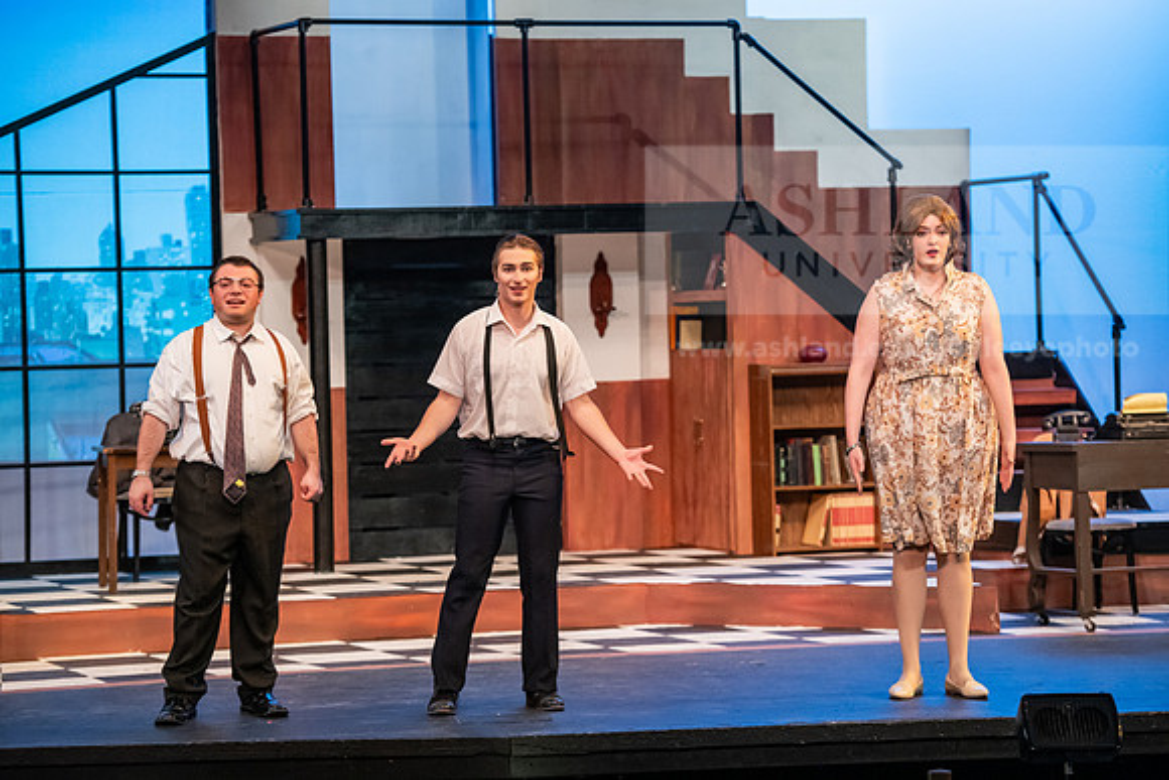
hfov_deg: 16.8
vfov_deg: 11.2
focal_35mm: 122
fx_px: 3962
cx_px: 584
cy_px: 390
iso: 2500
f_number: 3.5
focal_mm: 122
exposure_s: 1/200
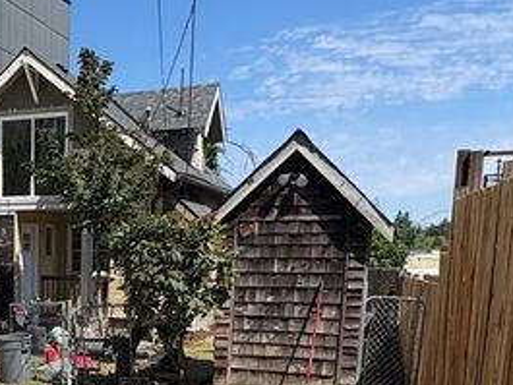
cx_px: -27
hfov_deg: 32.1
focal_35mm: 54
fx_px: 801
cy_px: 387
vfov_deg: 25.7
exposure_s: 1/2494
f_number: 2.2
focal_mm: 2.22
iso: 50
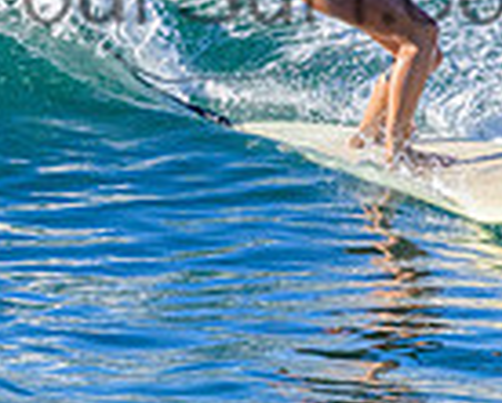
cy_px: -60
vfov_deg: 0.8
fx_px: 30463
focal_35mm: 2046
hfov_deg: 0.9
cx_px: 338
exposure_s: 1/2000
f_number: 10
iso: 1100
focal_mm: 520
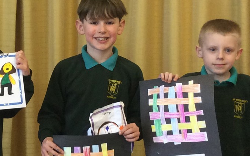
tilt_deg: -10.2
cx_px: 23
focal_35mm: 100
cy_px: 107
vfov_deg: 13.1
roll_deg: +0.7
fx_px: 681
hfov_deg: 20.4
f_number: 2.4
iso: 100
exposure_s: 1/25
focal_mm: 3.3
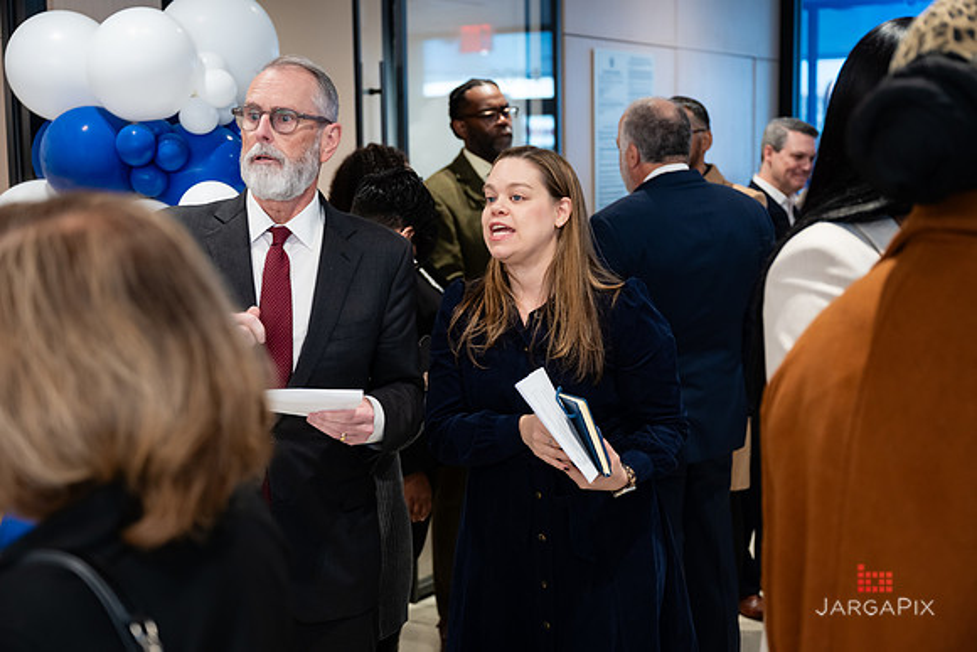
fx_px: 1360
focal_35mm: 50
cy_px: 326
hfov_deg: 39.5
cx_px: 488
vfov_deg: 27.0
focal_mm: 50
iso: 800
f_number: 3.2
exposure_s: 1/160
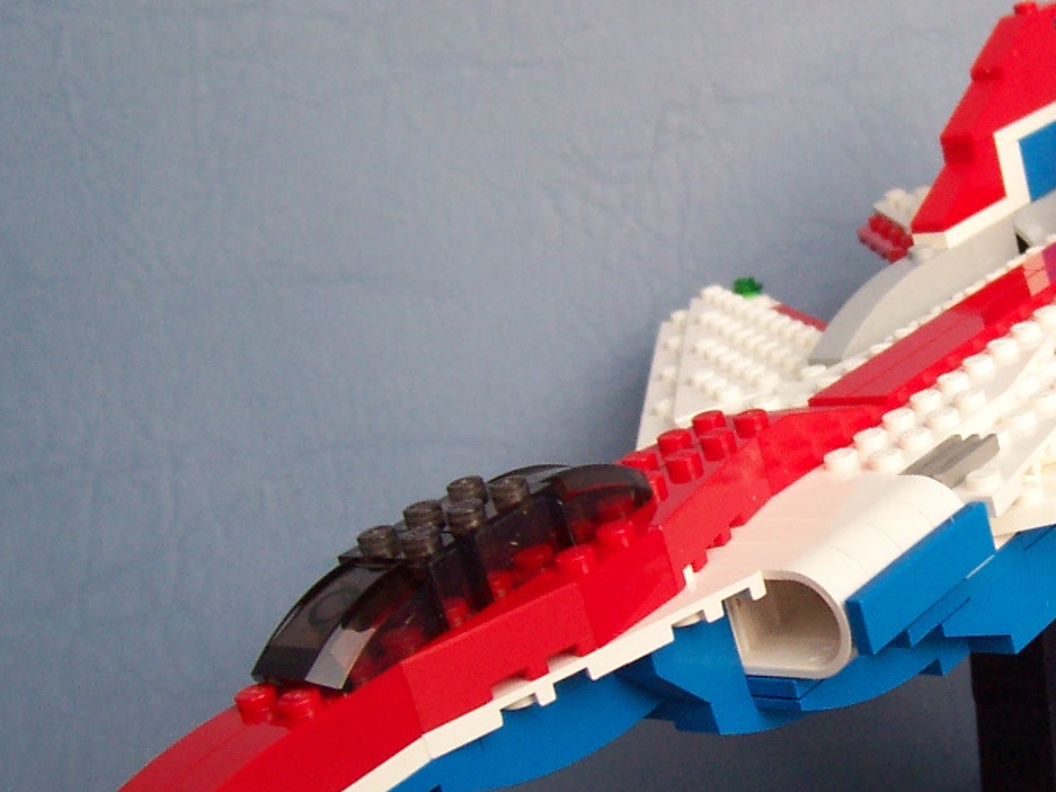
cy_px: 536
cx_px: 893
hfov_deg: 28.5
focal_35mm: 66
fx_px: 2014
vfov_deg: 22.2
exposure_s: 1/30
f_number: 2.8
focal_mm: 5.6
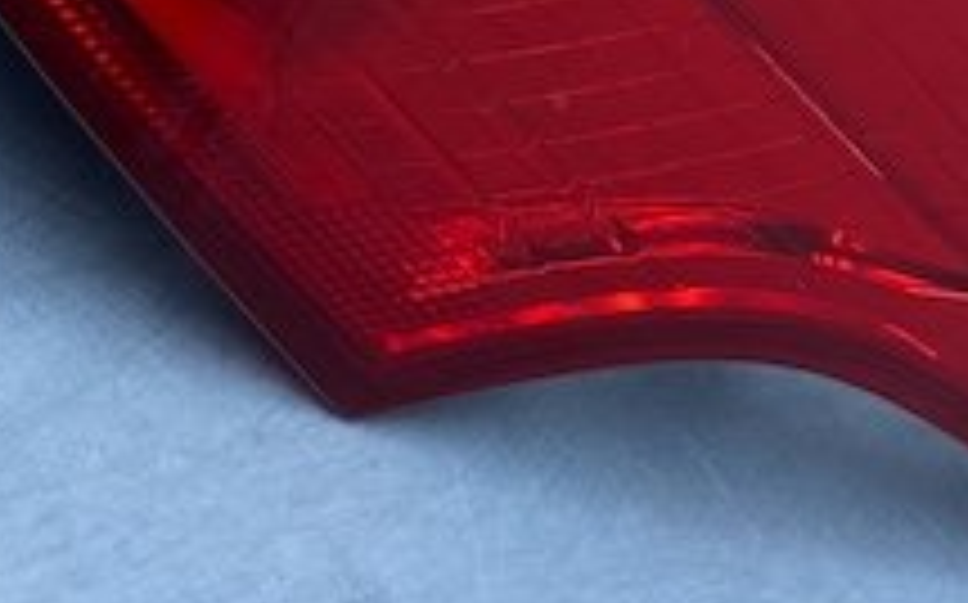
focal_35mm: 82
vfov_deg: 15.4
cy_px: -108
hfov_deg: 25.2
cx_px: 509
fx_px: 2162
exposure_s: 1/822
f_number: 1.8
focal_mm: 4.25
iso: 32
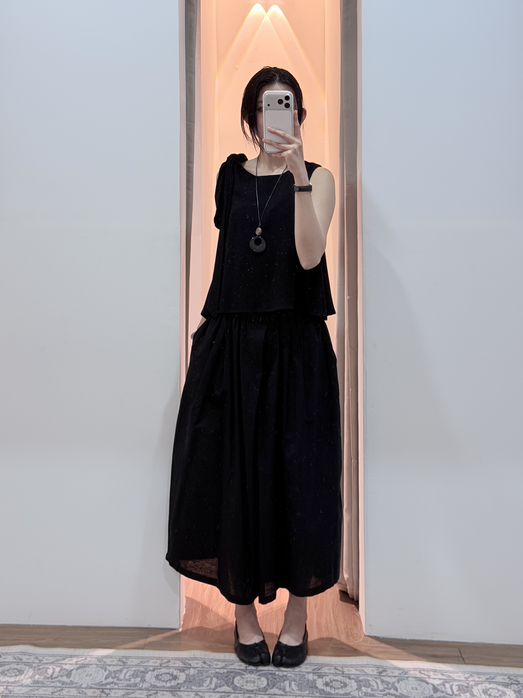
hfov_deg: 30.3
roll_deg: -0.9
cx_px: 262
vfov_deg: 39.7
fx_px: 967
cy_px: 349
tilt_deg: -22.5
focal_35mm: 48
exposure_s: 1/50
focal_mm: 6.76
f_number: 1.78
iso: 160
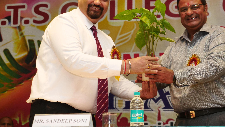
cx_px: 129
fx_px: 603
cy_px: 43
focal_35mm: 101
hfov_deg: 21.1
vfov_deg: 12.0
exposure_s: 1/125
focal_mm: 38
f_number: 3.5
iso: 1600
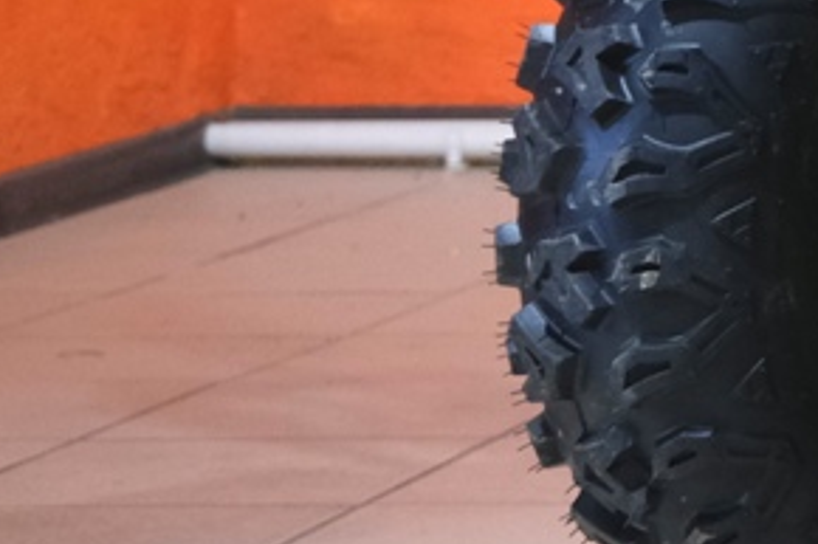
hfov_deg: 7.8
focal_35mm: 243
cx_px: 2076
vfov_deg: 5.5
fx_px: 5518
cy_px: -574
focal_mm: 29.2
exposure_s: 1/100
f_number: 4
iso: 2000
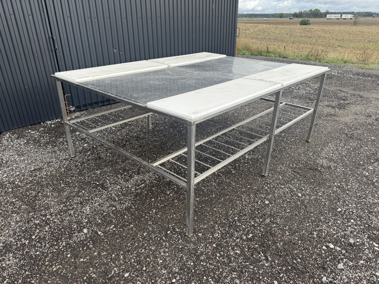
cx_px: 190
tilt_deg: -24.5
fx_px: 263
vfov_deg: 56.8
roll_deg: +1.2
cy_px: 142
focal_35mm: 24
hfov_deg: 71.6
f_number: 1.78
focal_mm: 6.76
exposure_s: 1/598
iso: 80
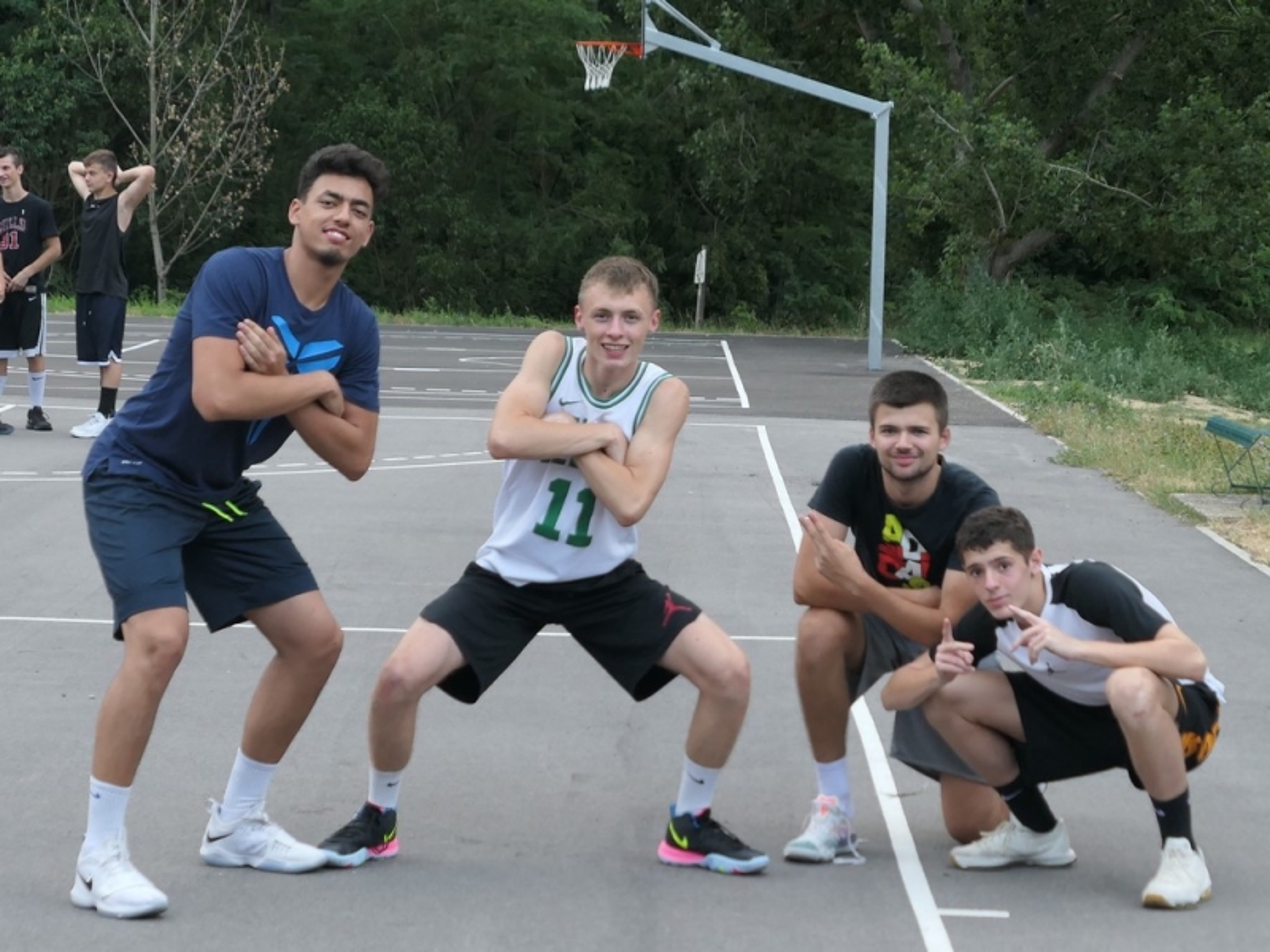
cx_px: 635
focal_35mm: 120
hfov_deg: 16.4
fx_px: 4403
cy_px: 476
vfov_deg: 12.3
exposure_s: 1/125
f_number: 2.8
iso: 320
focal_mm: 26.4
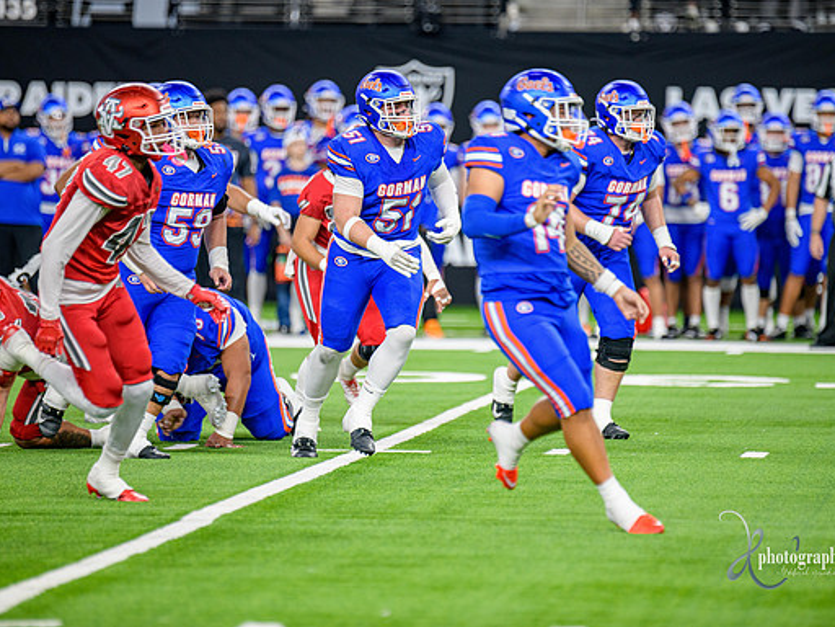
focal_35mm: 294
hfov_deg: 6.7
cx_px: 421
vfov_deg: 5.1
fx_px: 7092
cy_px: 314
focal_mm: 270
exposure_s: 1/400
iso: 1000
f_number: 2.8
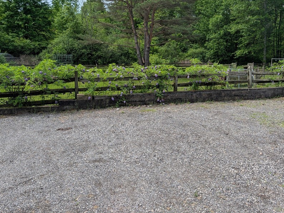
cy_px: 90
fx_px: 254
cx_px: 171
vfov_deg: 45.3
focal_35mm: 31
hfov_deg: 57.9
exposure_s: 1/759
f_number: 1.68
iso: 17
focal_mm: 6.9
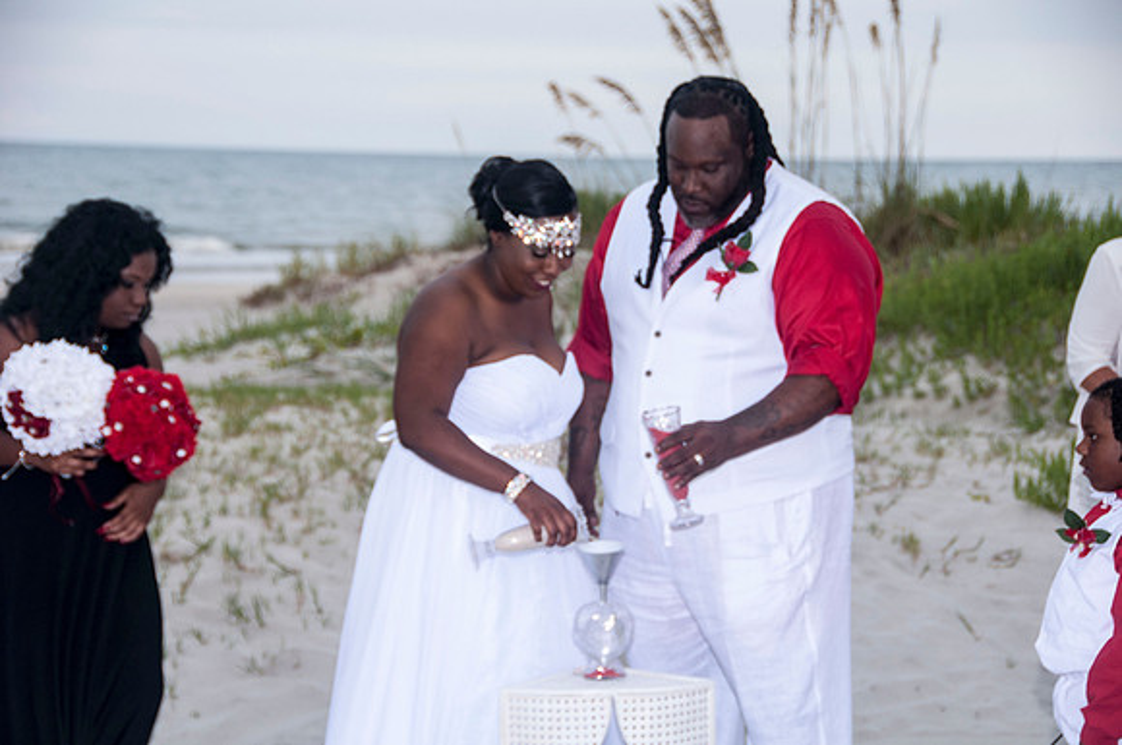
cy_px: 372
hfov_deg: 19.5
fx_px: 3268
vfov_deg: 13.0
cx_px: 561
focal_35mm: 105
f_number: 5.6
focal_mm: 70
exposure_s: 1/125
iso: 200
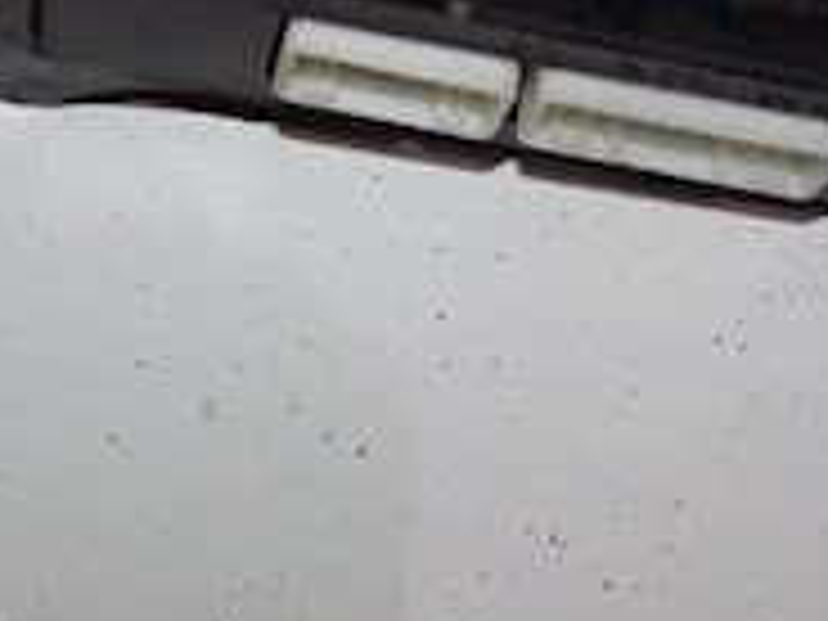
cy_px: -400
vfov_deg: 16.3
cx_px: 423
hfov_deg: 24.4
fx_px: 1914
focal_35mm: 80
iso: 200
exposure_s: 1/30
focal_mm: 4
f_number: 3.1
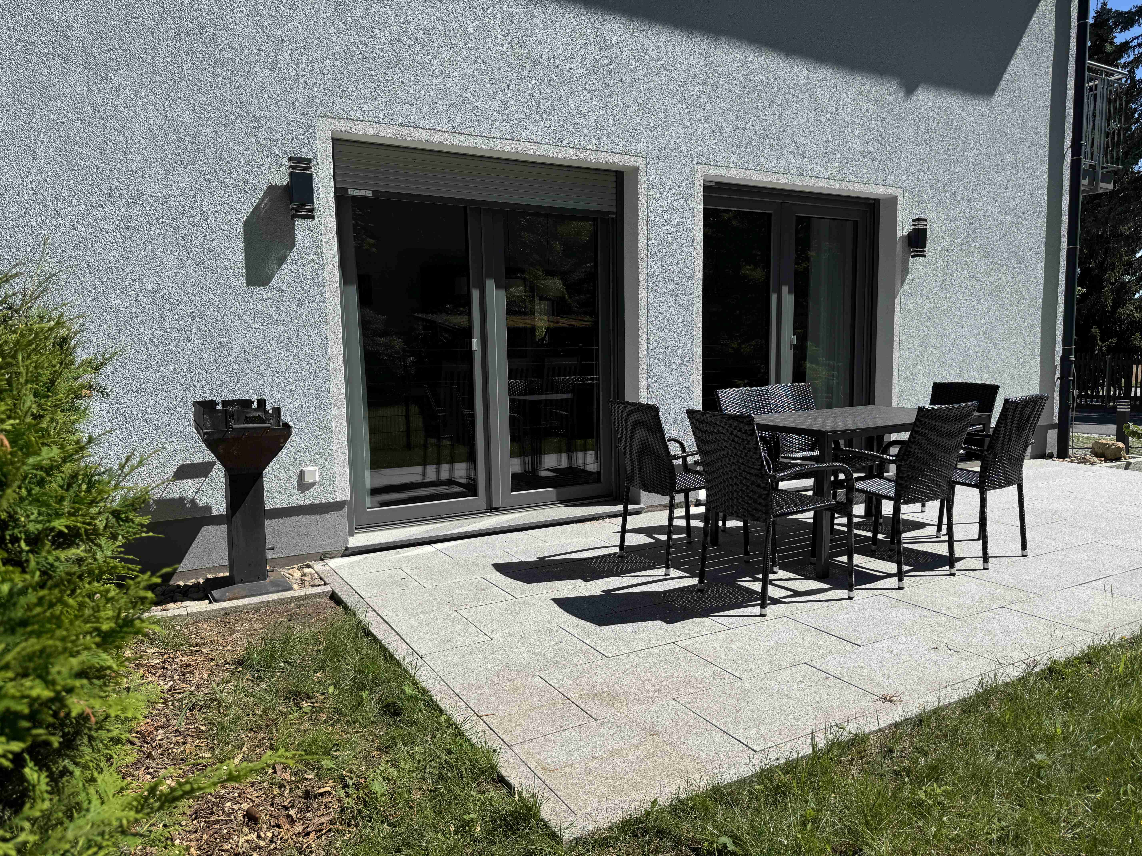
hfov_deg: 71.6
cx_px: 571
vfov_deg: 56.8
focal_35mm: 24
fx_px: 792
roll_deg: +1.0
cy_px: 428
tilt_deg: -6.5
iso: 80
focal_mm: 6.76
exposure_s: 1/5814
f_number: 1.78
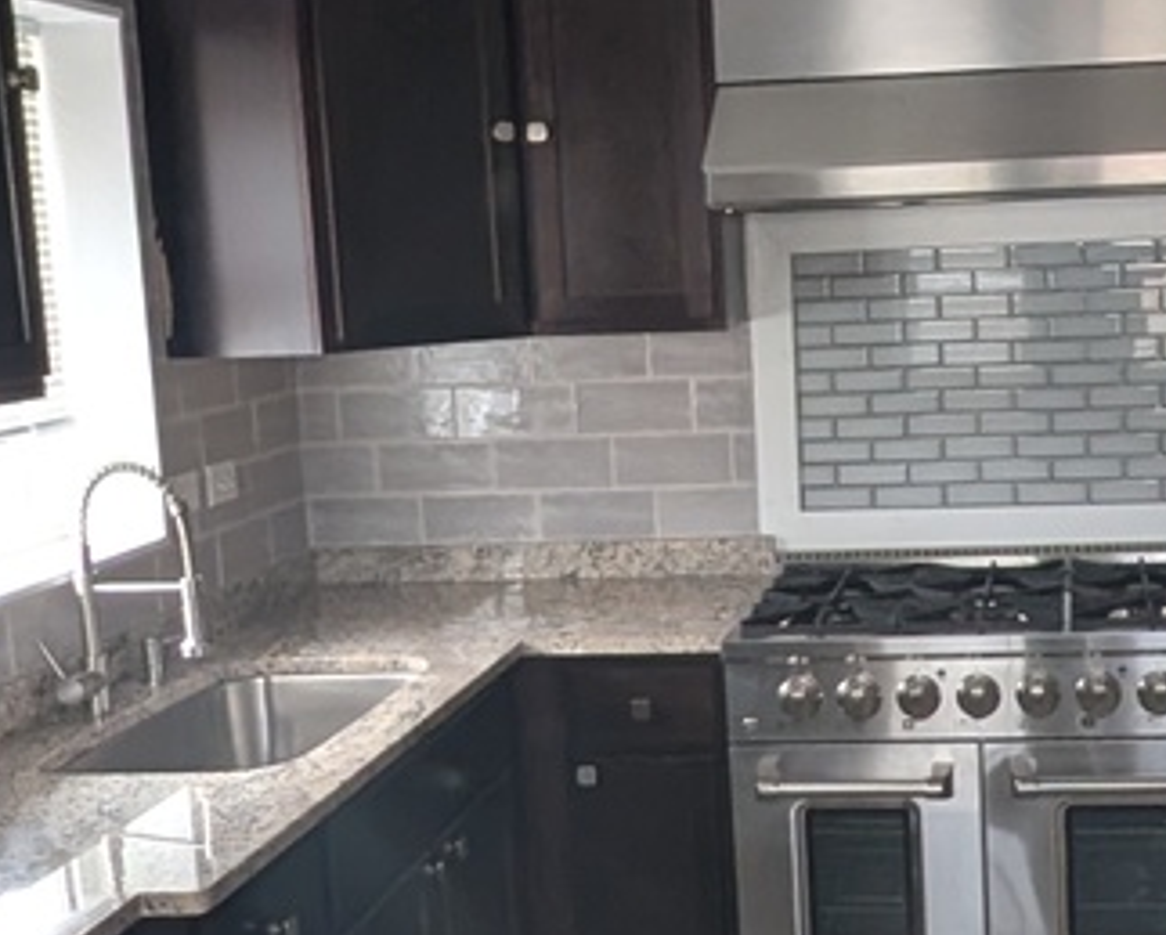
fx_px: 1796
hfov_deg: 35.2
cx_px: 863
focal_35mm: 52
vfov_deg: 29.1
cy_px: 534
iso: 120
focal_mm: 2.02
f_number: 1.7
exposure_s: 1/42.3
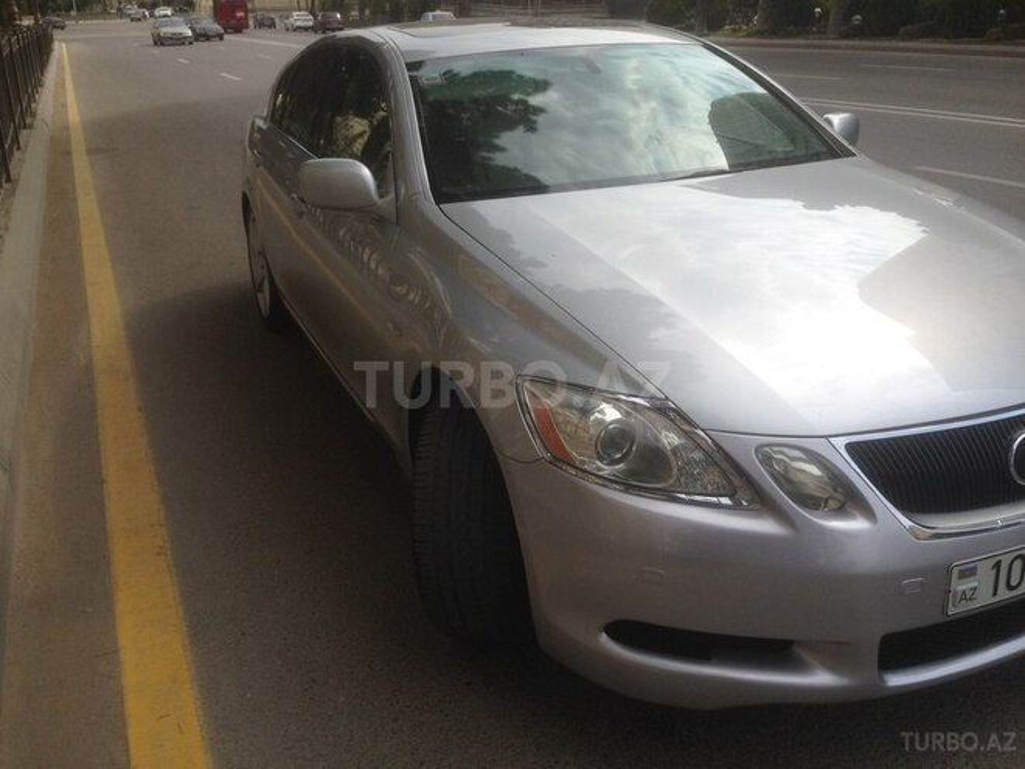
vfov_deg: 42.9
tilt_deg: -24.7
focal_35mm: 33
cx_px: 512
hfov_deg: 55.4
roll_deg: -2.5
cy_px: 384
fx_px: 977
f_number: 2.4
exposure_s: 1/1642
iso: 50
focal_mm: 4.12
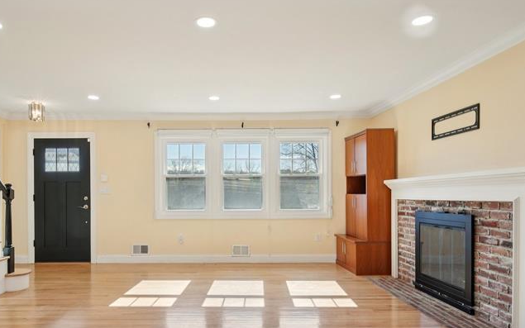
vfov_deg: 52.6
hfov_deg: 76.7
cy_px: 197
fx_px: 329
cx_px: 227
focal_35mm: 23
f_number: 9
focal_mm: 14
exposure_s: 1/30
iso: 160
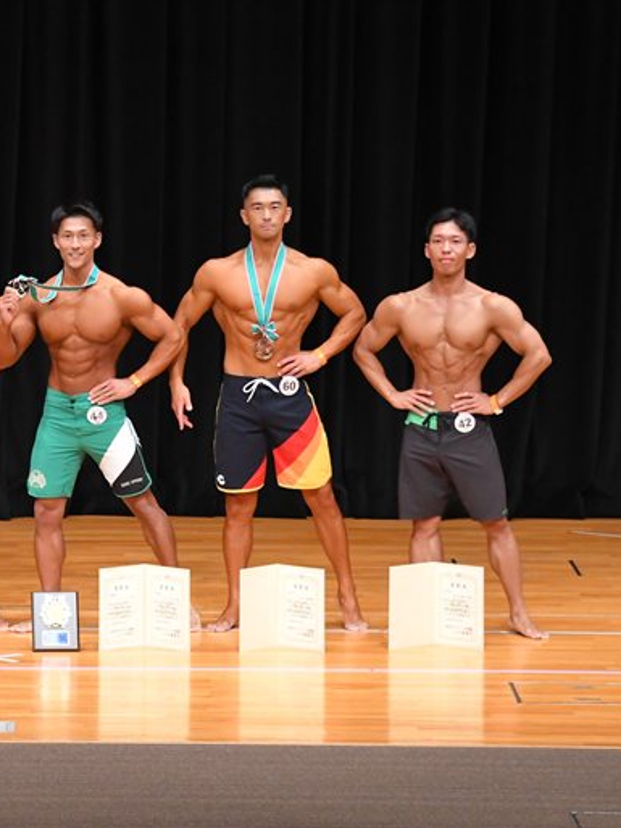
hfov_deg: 6.1
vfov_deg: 8.1
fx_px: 5834
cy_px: 415
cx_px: 15
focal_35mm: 244
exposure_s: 1/400
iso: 4000
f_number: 5.6
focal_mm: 112
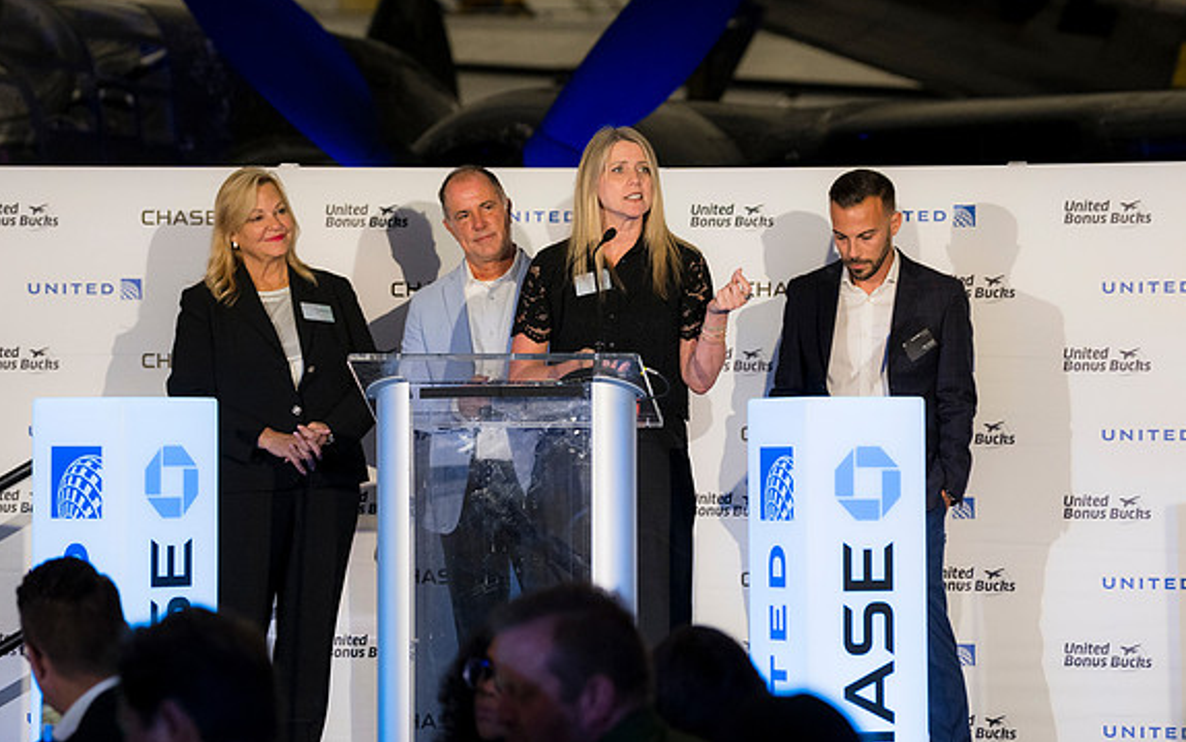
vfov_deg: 9.2
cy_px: 374
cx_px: 591
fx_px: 4623
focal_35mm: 143
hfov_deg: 14.6
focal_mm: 93
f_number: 2.8
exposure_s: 1/160
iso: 560
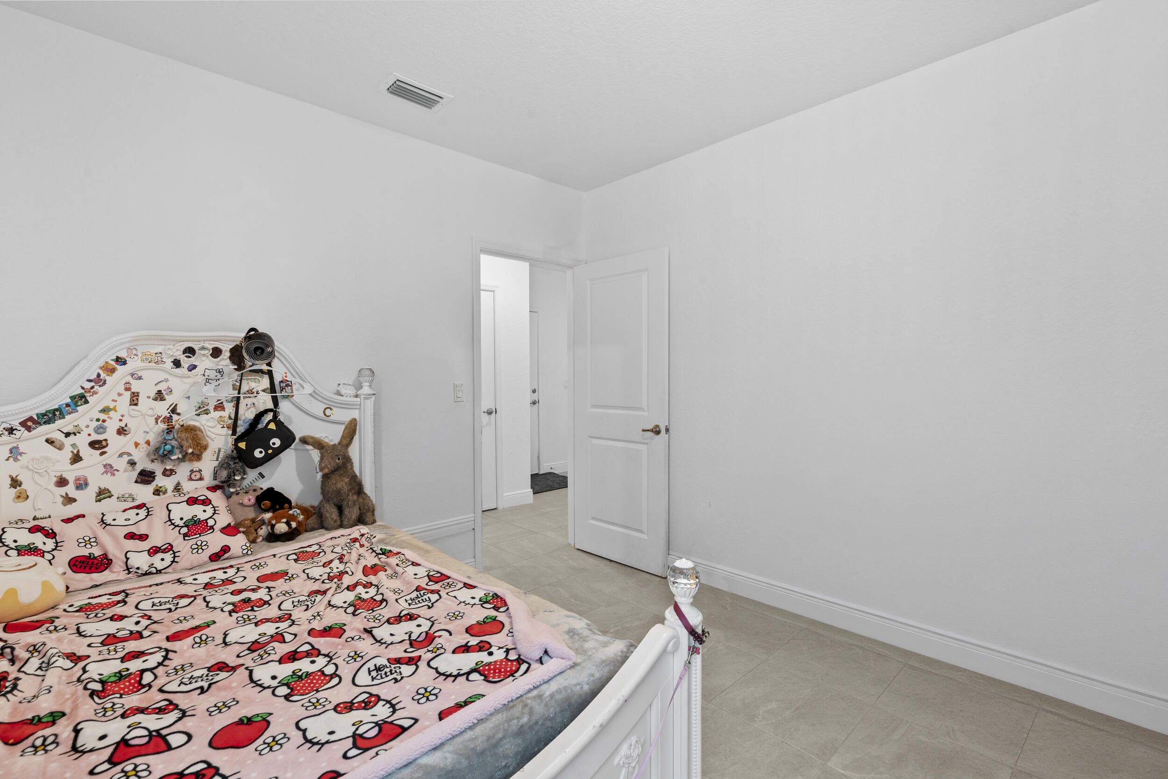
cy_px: 390
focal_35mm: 16
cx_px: 584
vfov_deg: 73.8
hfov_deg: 96.7
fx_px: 519
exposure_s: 1/2.5
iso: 400
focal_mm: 16
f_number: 10
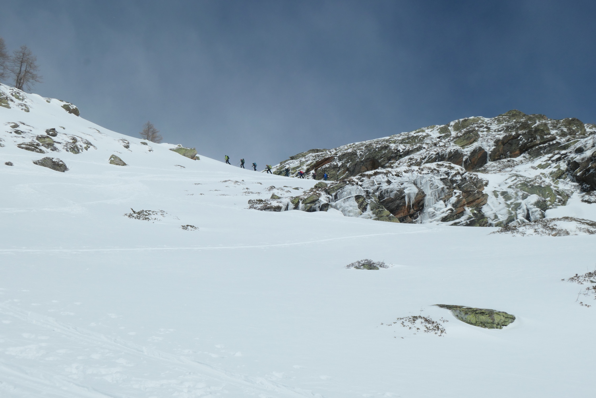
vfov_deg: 36.9
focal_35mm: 36
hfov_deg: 53.1
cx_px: 298
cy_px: 199
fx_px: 596
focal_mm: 13.1
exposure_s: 1/2000
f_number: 8
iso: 200
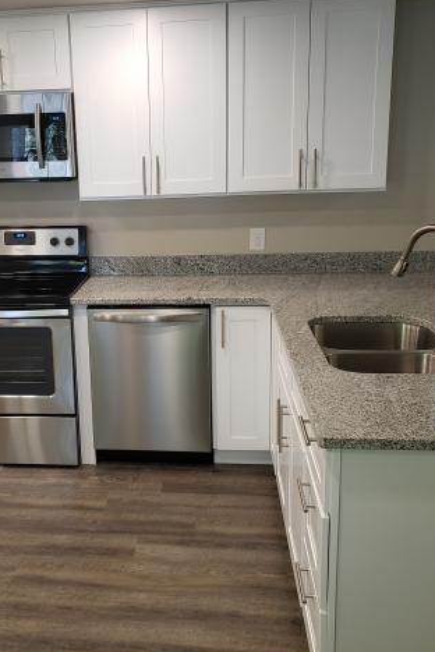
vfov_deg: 51.9
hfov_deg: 35.4
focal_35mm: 37
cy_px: 329
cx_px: 131
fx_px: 671
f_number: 2.4
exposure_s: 1/60
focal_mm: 4.3
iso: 200
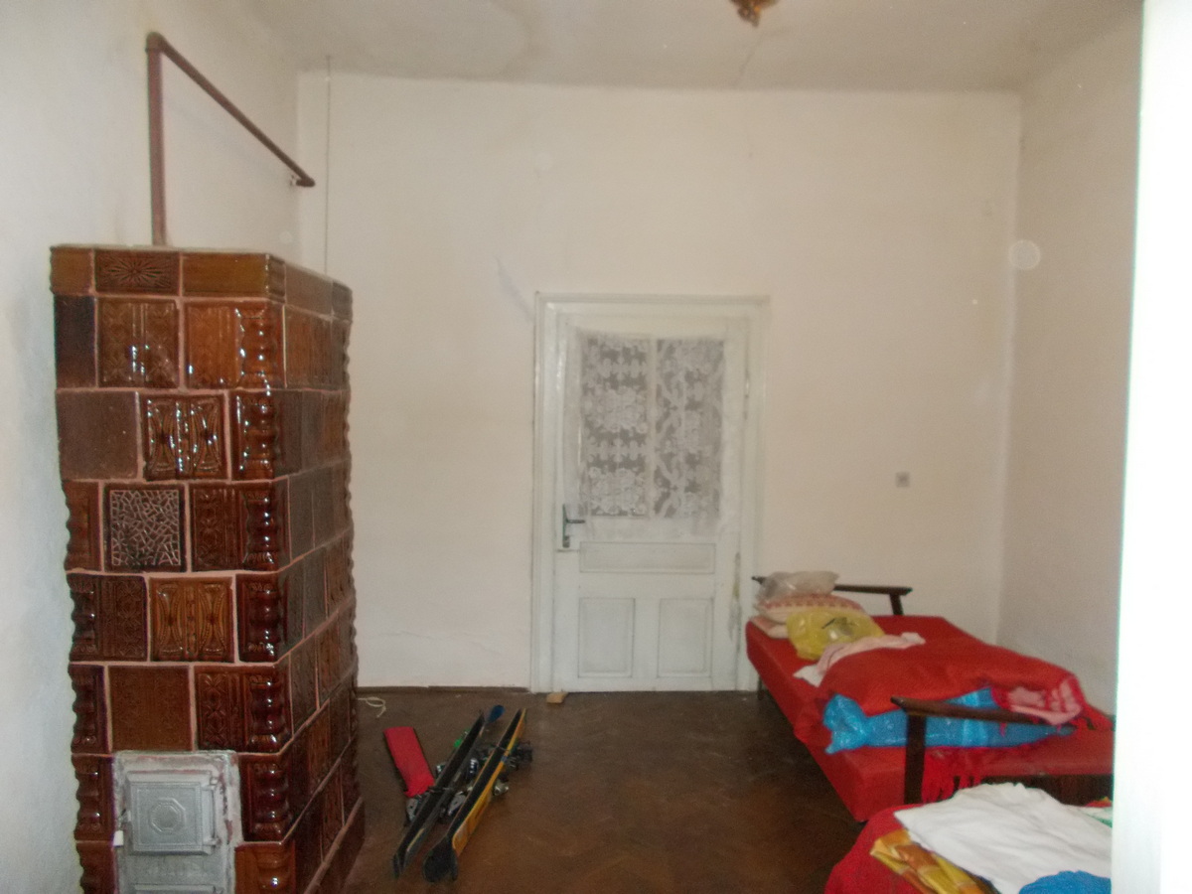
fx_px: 895
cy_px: 447
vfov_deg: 53.1
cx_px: 596
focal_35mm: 26
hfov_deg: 67.3
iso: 450
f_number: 3.2
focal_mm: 4.6
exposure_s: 1/25
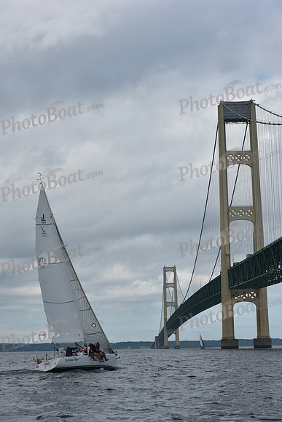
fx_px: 822
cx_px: 141
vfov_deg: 28.8
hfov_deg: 19.5
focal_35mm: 70
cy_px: 211
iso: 250
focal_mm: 70
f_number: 9
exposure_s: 1/800
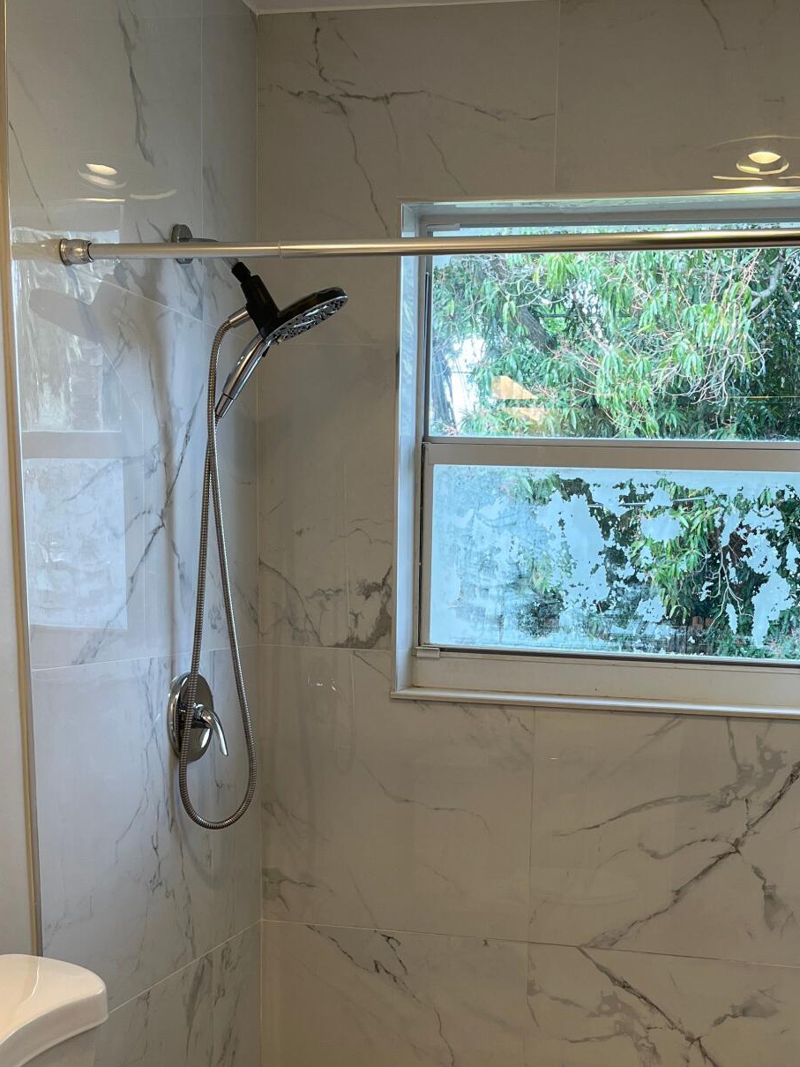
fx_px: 1325
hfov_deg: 33.3
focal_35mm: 43
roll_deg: -2.1
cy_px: 828
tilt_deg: -10.8
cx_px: 530
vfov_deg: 42.2
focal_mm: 5.1
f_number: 1.6
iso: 50
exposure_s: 1/120
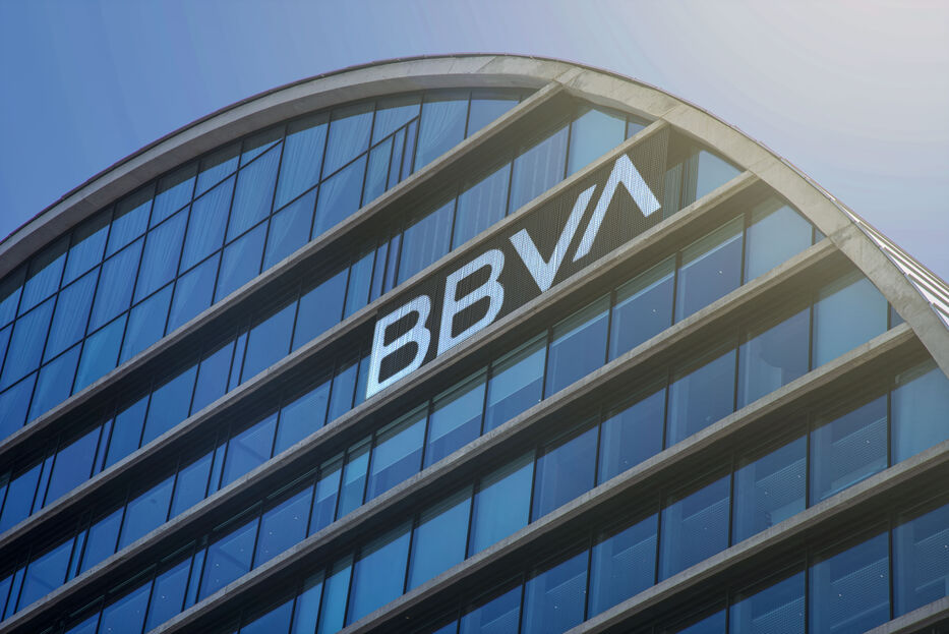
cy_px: 317
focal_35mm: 120
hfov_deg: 17.1
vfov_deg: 11.4
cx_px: 474
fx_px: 3165
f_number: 10
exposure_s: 1/250
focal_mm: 120
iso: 80
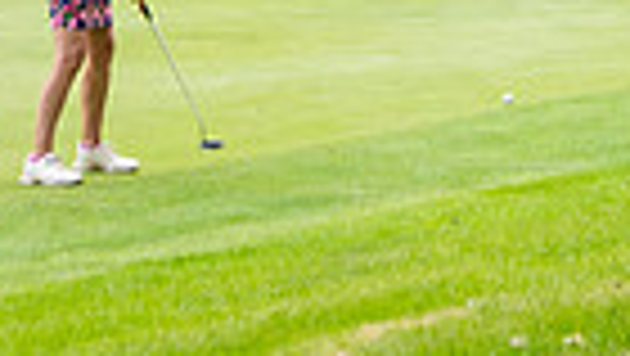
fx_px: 3778
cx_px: 302
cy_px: -466
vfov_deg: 5.2
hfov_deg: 9.5
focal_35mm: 226
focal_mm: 52
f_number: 7.1
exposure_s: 1/250
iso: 400
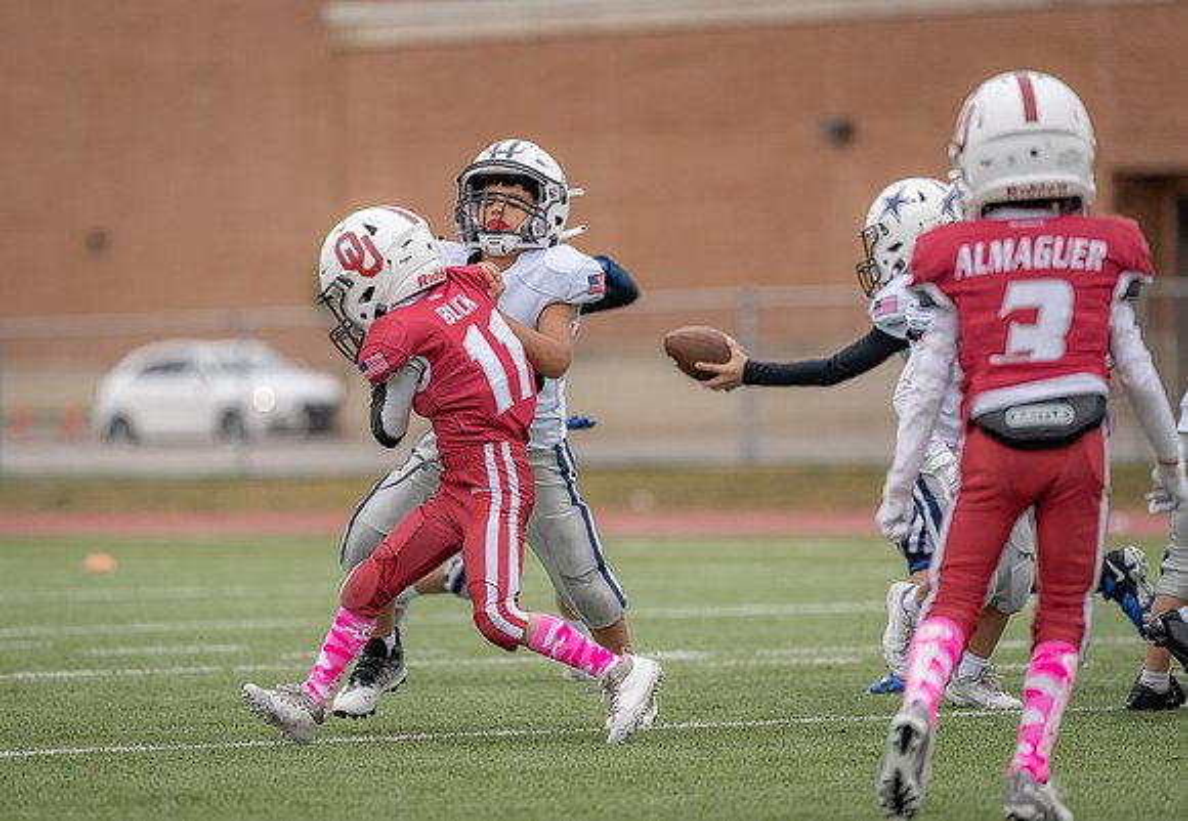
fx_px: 9119
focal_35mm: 273
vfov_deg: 5.2
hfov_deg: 7.5
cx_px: 518
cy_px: 391
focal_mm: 200
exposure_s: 1/1250
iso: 200
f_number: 2.8
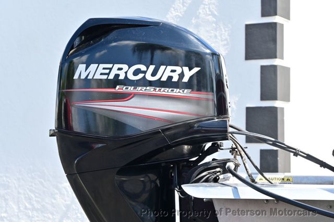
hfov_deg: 27.0
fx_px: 695
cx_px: 167
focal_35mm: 75
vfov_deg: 18.2
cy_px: 111
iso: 100
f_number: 6.3
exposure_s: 1/160
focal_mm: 50
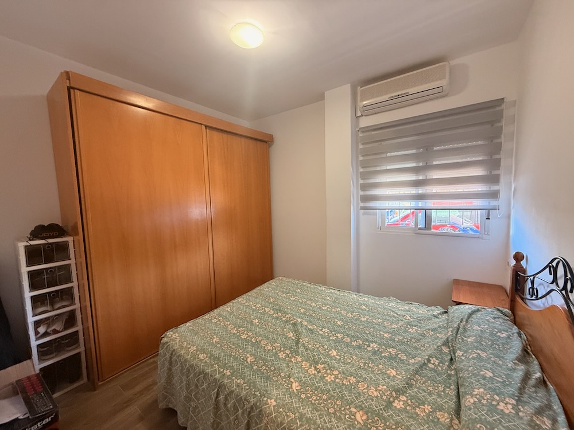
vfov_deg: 85.7
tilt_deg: -3.0
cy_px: 215
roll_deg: +1.7
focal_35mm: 14
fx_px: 232
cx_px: 287
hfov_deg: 102.1
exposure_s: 1/50
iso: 400
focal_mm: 2.22
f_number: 2.2
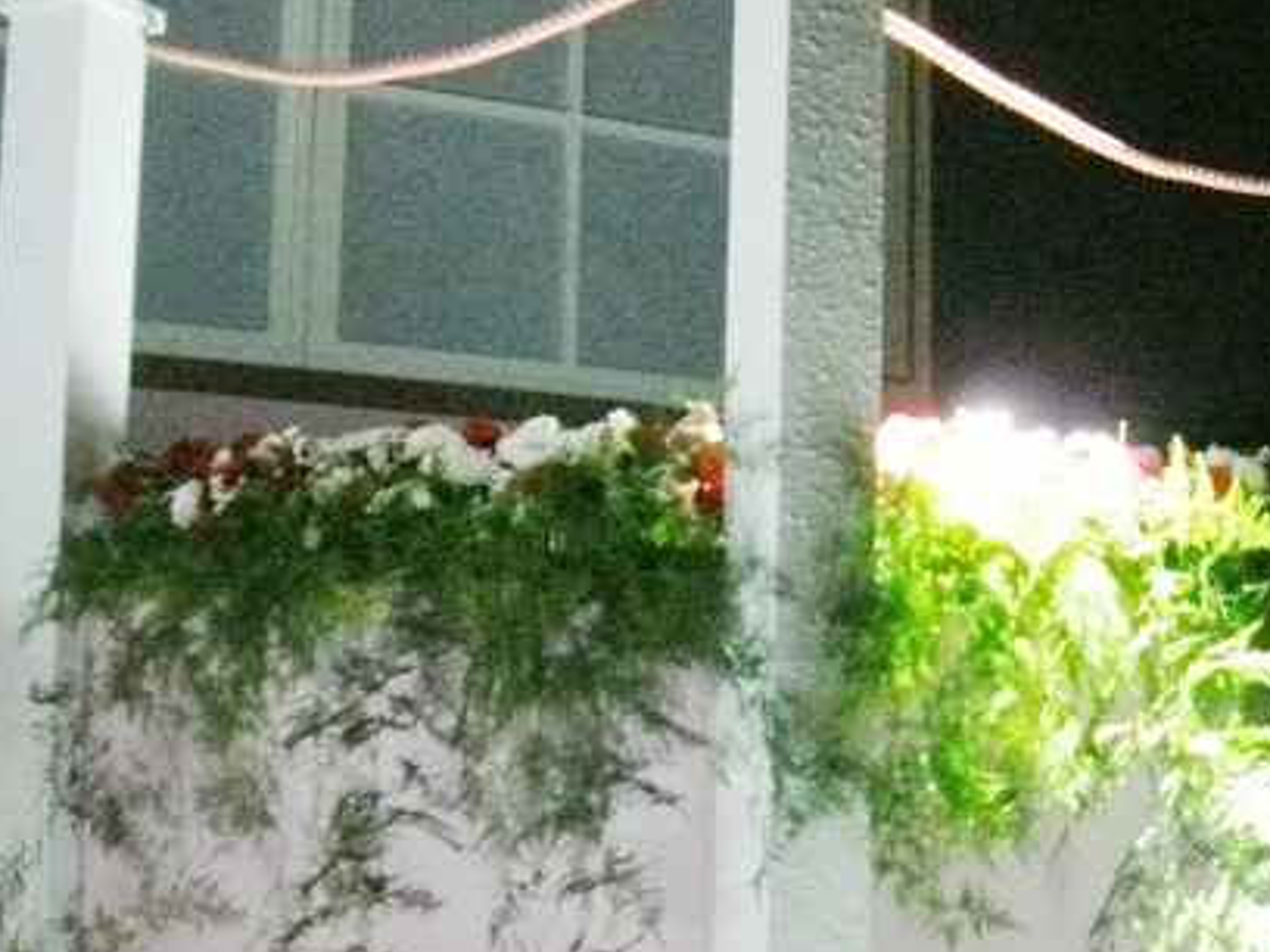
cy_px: 641
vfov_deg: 25.1
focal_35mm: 58
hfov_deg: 33.1
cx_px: 791
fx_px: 2128
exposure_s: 1/8
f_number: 2.8
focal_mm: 6.2
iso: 800
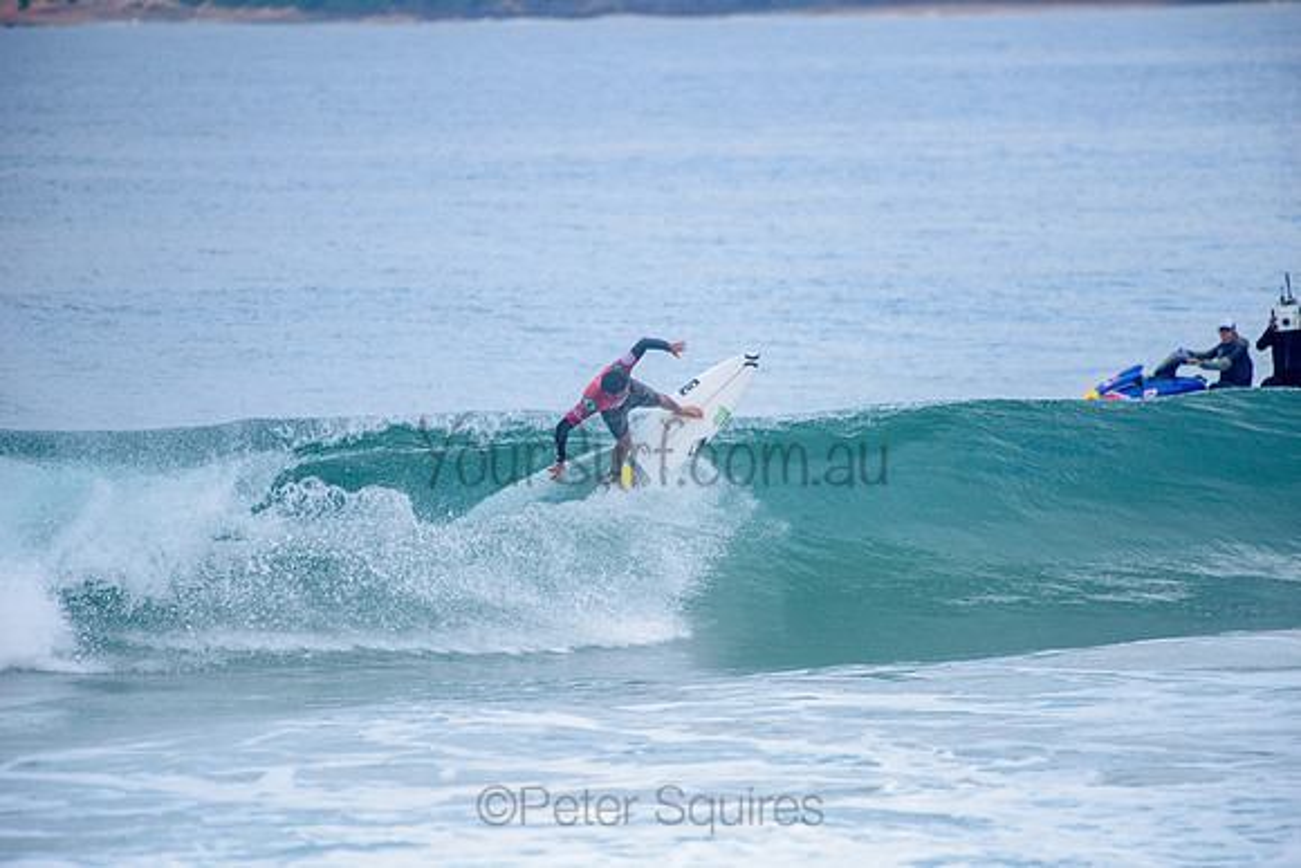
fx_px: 18073
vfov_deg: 2.8
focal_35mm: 500
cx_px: 650
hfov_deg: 4.1
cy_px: 434
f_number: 5.6
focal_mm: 500
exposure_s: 1/2000
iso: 400
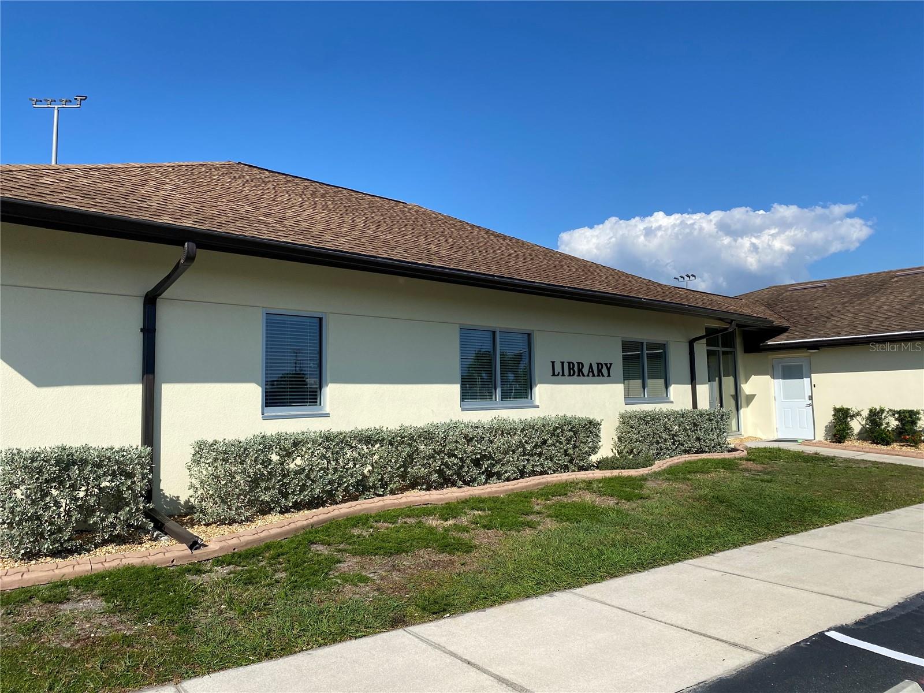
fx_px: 694
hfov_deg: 67.3
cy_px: 346
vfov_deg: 53.1
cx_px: 462
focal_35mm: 26
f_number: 1.8
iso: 32
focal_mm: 4.25
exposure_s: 1/3984
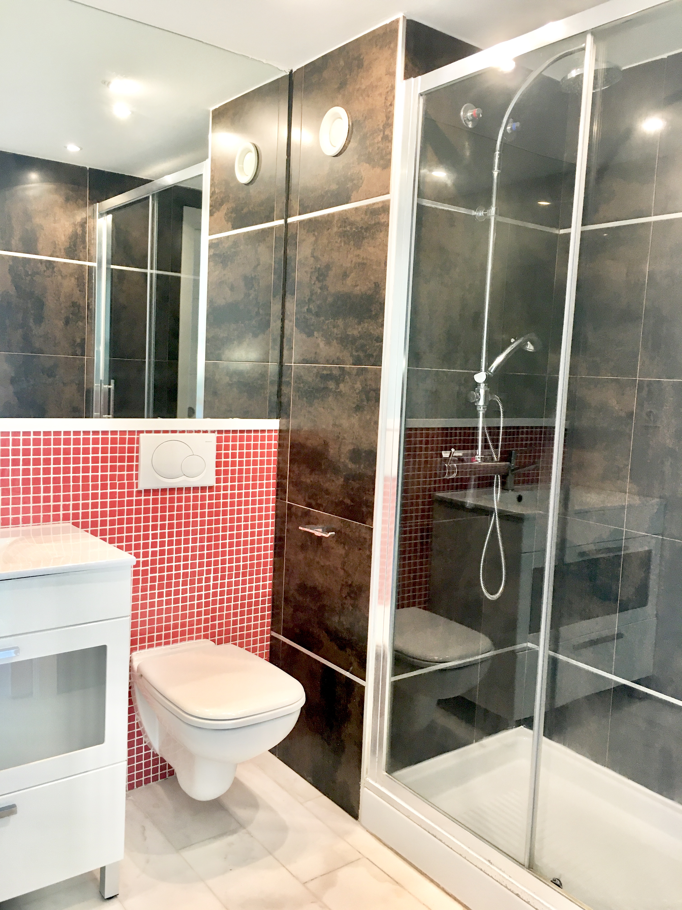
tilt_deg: -7.3
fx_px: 762
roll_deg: -1.9
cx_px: 341
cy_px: 455
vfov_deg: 61.7
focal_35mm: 29
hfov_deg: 48.2
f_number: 2.2
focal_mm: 4.15
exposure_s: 1/33
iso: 100
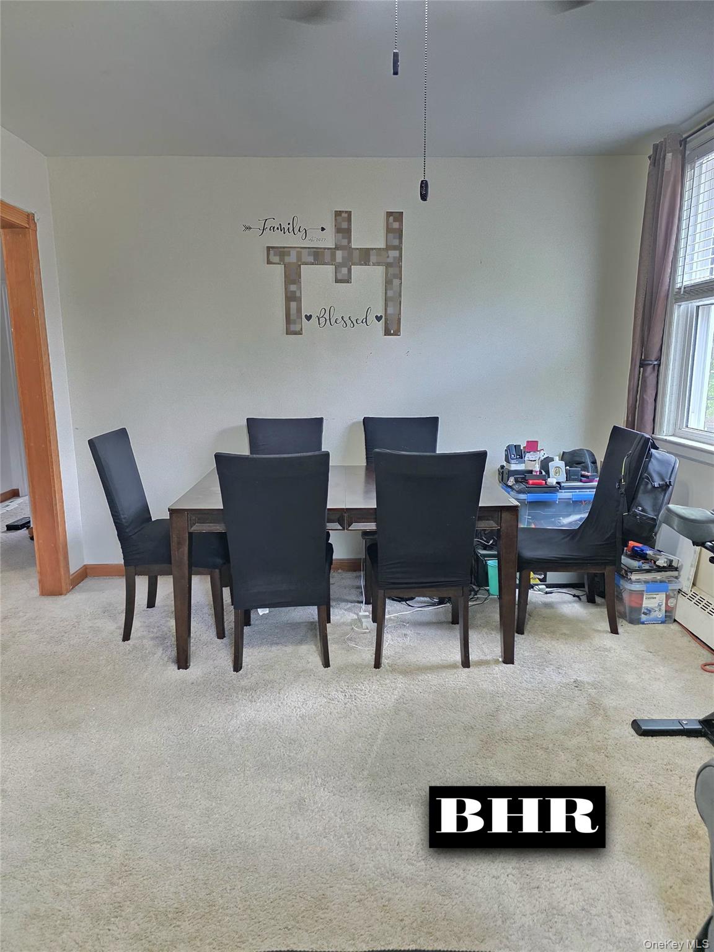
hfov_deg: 58.9
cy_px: 476
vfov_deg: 73.9
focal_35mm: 23
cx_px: 357
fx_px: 633
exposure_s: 1/120
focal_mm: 6.3
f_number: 1.7
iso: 1250
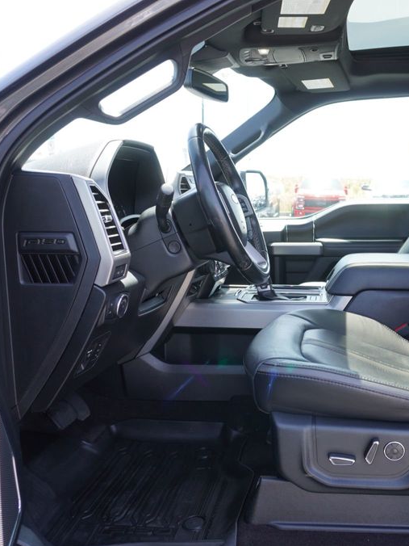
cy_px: 275
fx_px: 551
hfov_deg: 39.9
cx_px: 292
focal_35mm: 35
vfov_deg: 52.6
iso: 100
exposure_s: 1/80
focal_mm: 16
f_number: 4.5
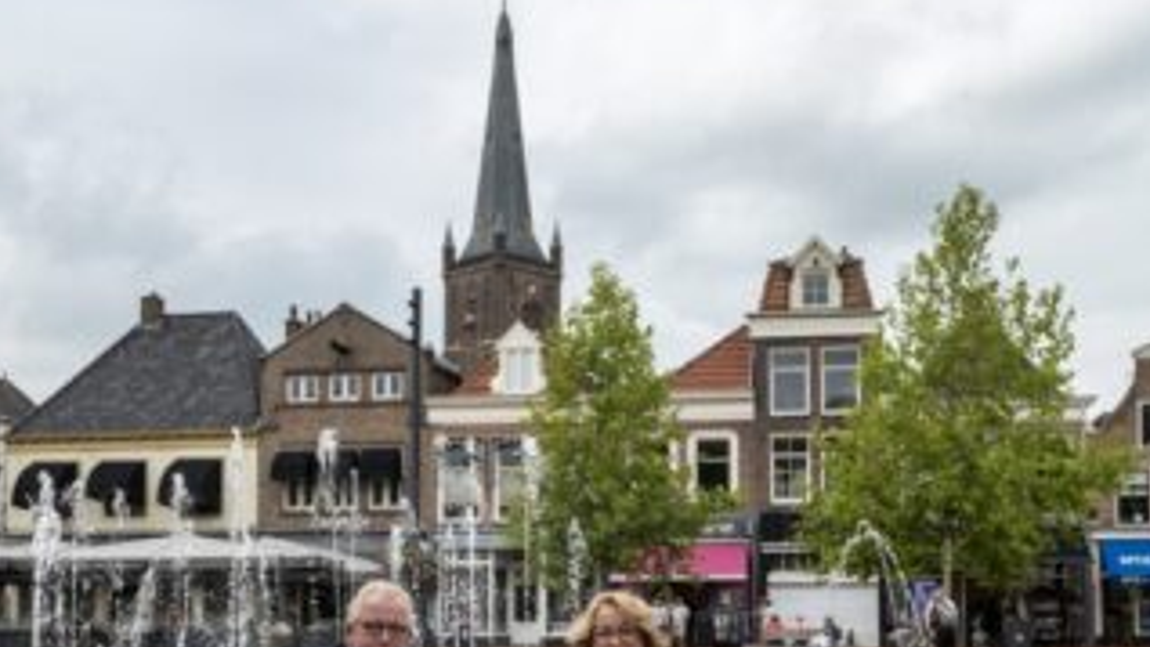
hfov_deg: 44.6
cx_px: 599
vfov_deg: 25.6
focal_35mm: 46
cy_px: 495
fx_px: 1403
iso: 400
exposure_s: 1/250
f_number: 10
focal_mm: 31
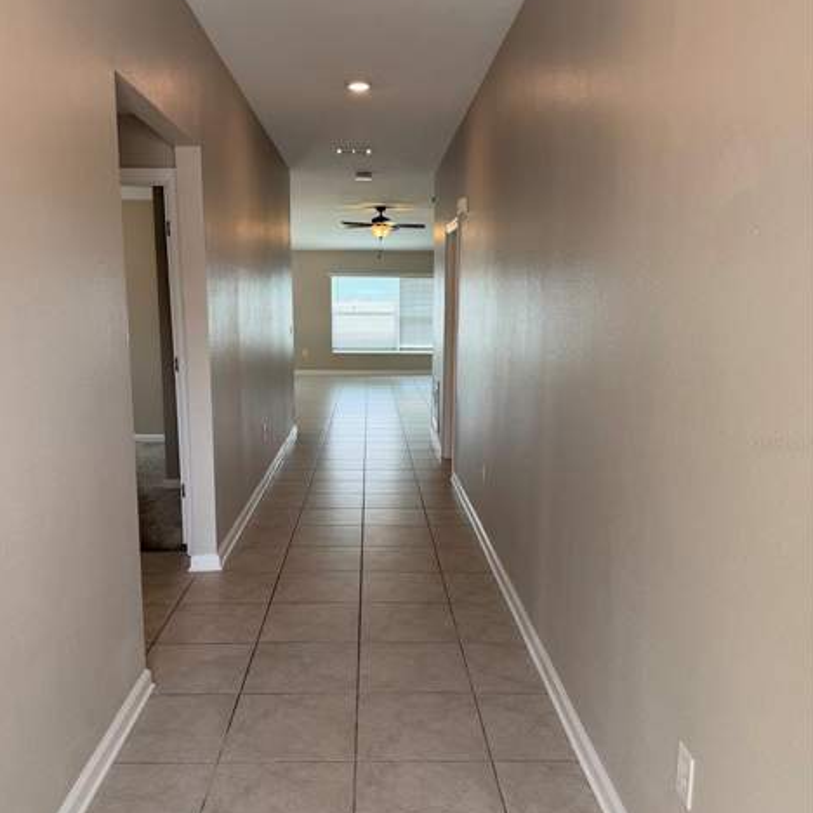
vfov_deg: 55.5
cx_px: 400
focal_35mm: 29
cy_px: 445
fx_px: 771
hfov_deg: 55.6
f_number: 1.78
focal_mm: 6.76
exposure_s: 1/189
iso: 100
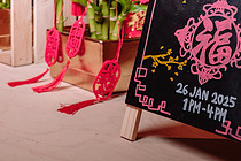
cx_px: -12
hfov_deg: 25.7
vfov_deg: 17.6
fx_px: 495
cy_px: -31
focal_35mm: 74
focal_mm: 16
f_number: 4
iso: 125
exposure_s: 1/160
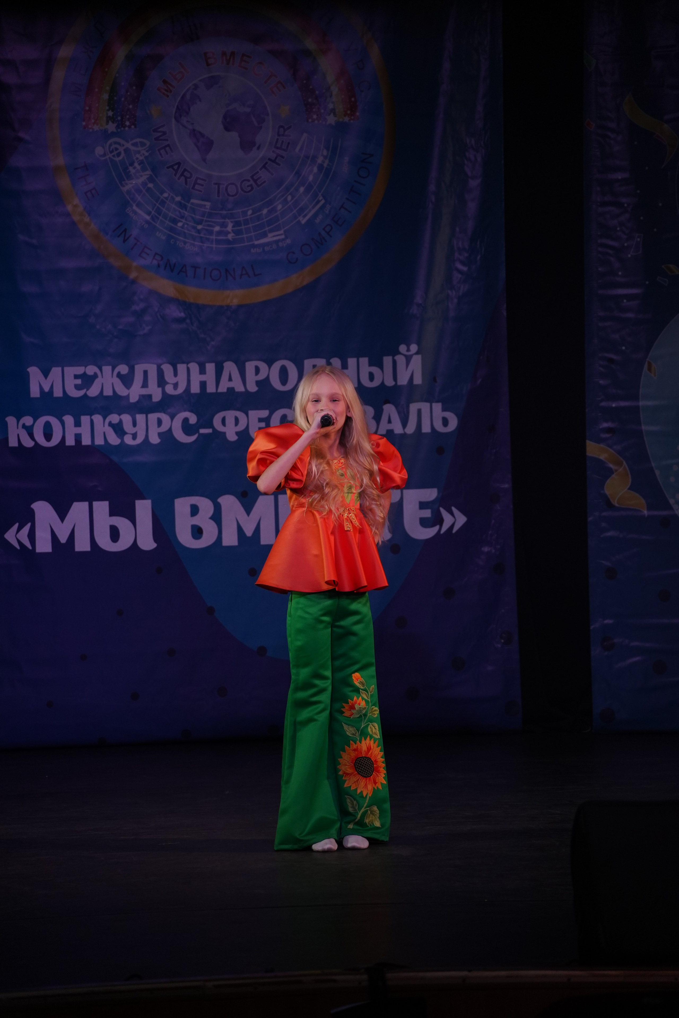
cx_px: 340
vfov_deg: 12.5
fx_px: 4668
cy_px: 509
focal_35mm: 165
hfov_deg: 8.3
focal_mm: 165
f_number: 5.6
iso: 1600
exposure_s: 1/400
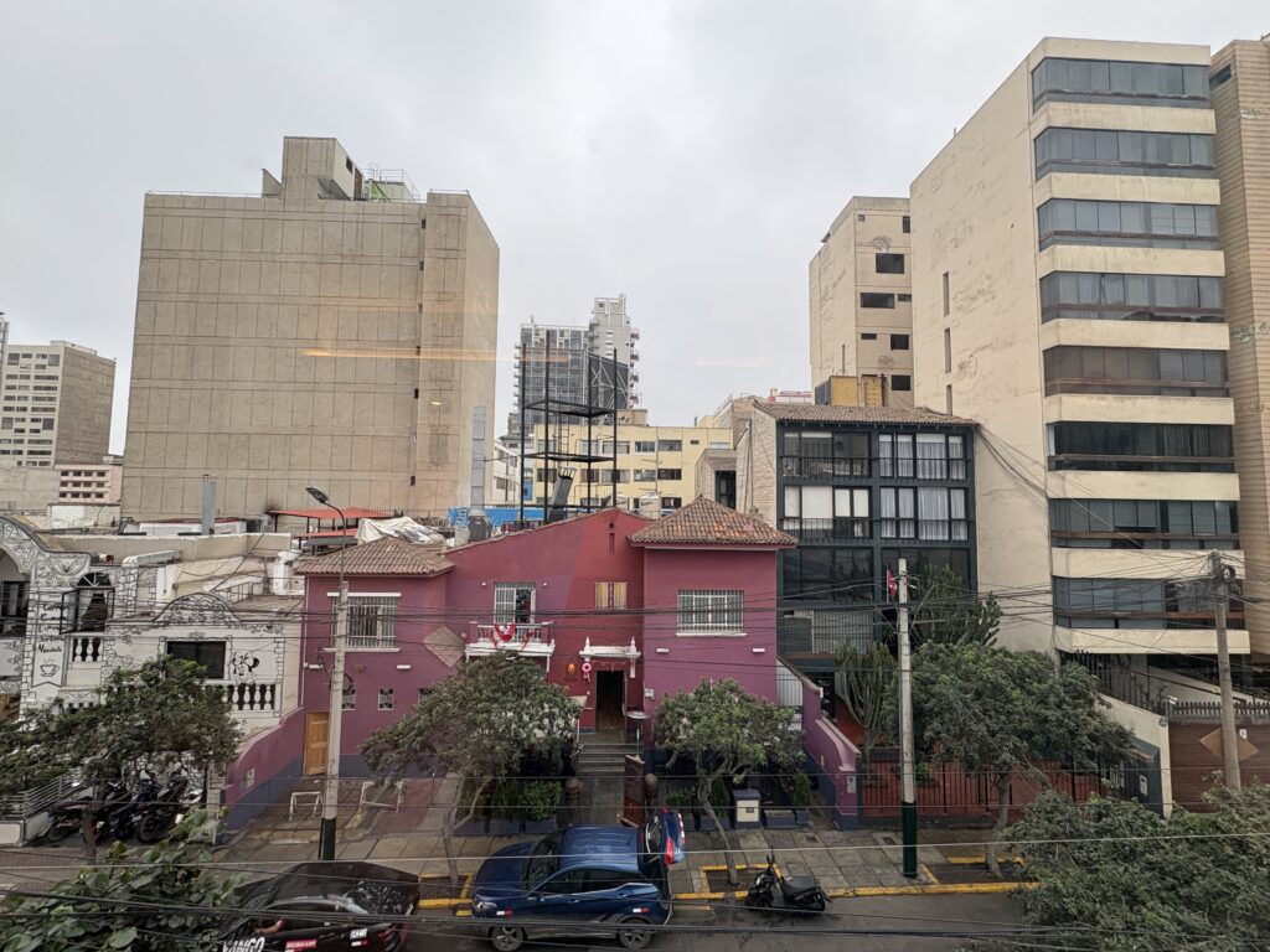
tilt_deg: +3.3
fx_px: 514
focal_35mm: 14
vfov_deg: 85.7
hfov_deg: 102.1
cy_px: 476
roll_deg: -0.5
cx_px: 635
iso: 50
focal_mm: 2.22
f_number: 2.2
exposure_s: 1/99
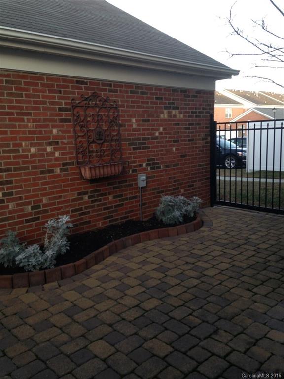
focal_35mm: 33
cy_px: 190
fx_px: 361
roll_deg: +1.7
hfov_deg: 42.9
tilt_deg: -9.9
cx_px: 142
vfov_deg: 55.4
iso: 50
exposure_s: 1/53
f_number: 2.4
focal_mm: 4.12
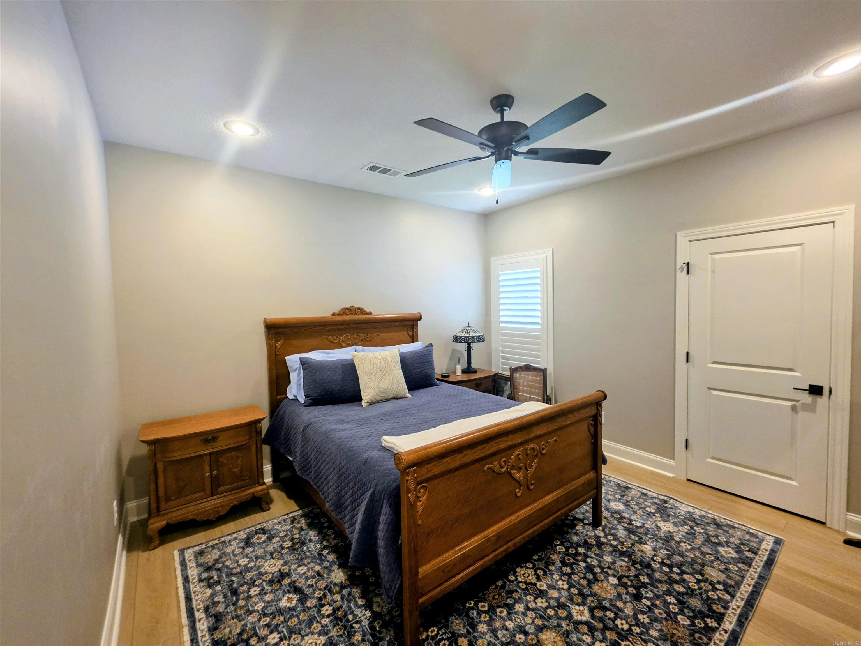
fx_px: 323
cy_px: 323
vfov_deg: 89.9
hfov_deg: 106.2
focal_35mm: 13
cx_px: 430
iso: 250
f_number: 1.9
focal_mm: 2.2
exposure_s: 1/60
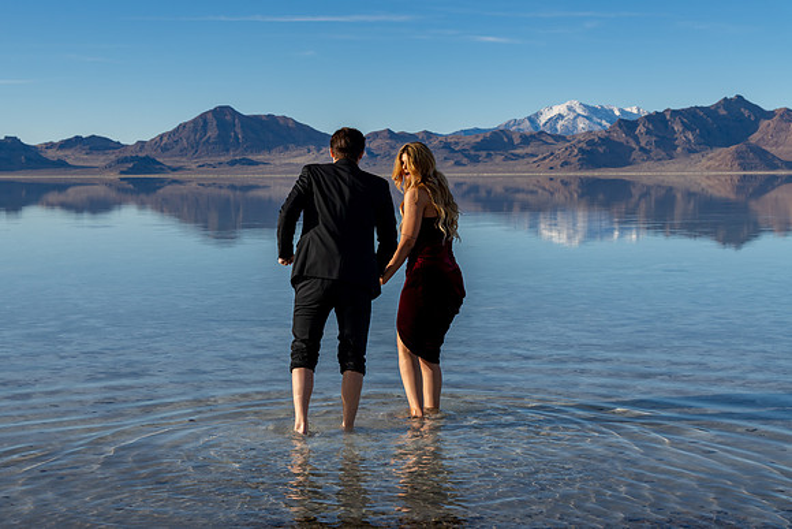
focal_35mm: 59
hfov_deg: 34.1
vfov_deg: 23.2
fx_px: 1290
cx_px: 370
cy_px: 247
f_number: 8
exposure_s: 1/500
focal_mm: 55
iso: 200
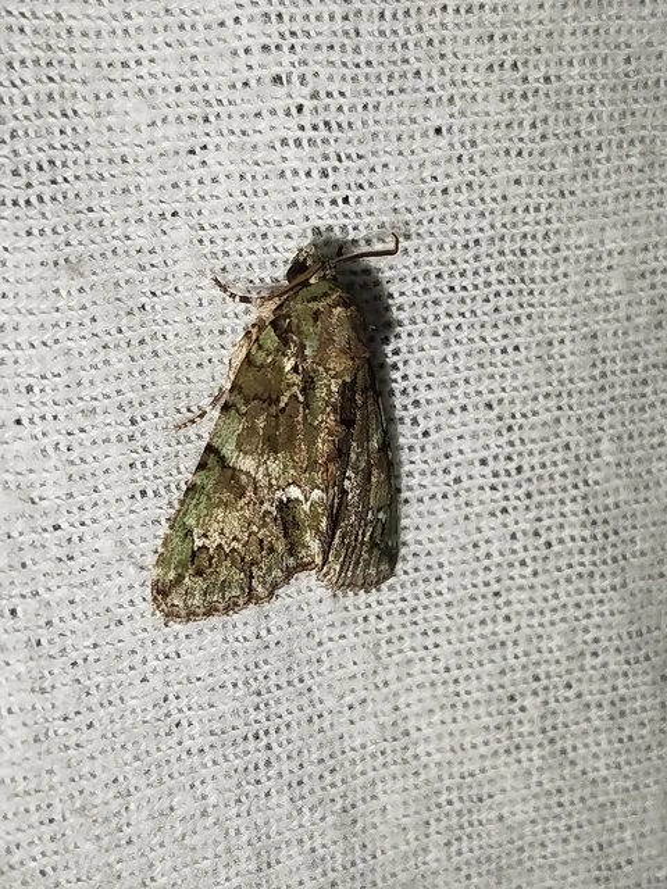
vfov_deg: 26.3
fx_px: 1901
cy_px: 444
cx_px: 334
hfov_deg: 19.9
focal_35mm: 74
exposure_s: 1/50
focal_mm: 5.31
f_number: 1.7
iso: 125
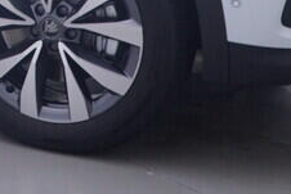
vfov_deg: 8.9
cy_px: -216
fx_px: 1158
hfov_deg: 13.2
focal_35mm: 143
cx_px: -194
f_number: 5
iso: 200
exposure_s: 1/80
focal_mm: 15
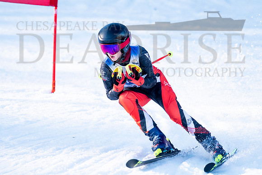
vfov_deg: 2.1
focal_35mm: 640
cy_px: 75
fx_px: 4661
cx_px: 131
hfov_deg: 3.2
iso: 1250
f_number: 8
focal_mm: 560
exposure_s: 1/2000
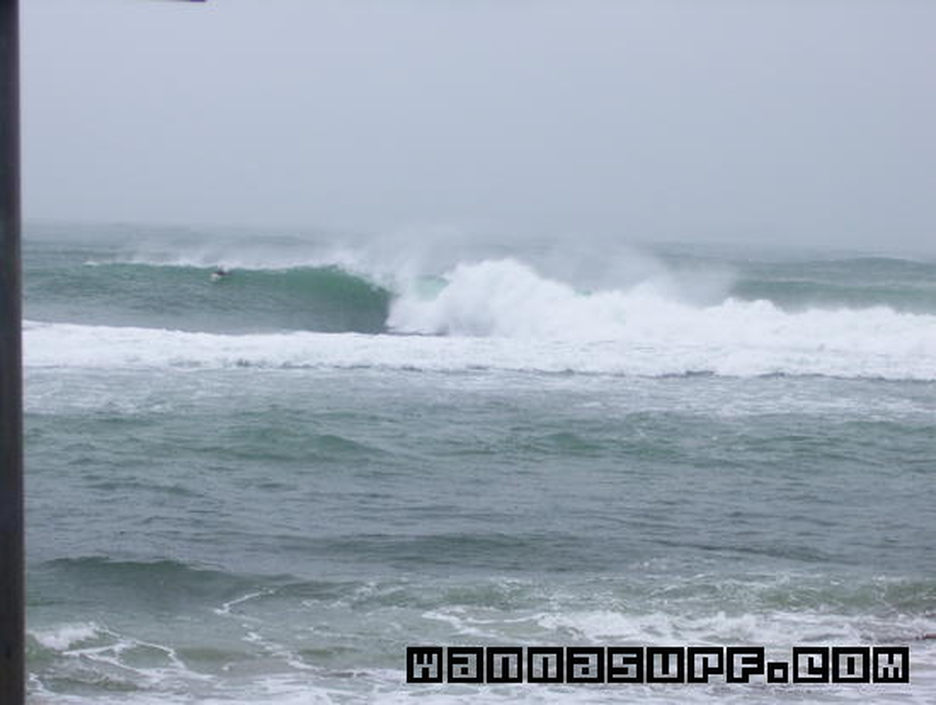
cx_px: 468
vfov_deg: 13.7
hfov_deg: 18.2
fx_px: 2924
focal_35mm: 108
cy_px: 352
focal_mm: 18
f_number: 4.6
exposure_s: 1/320
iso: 80
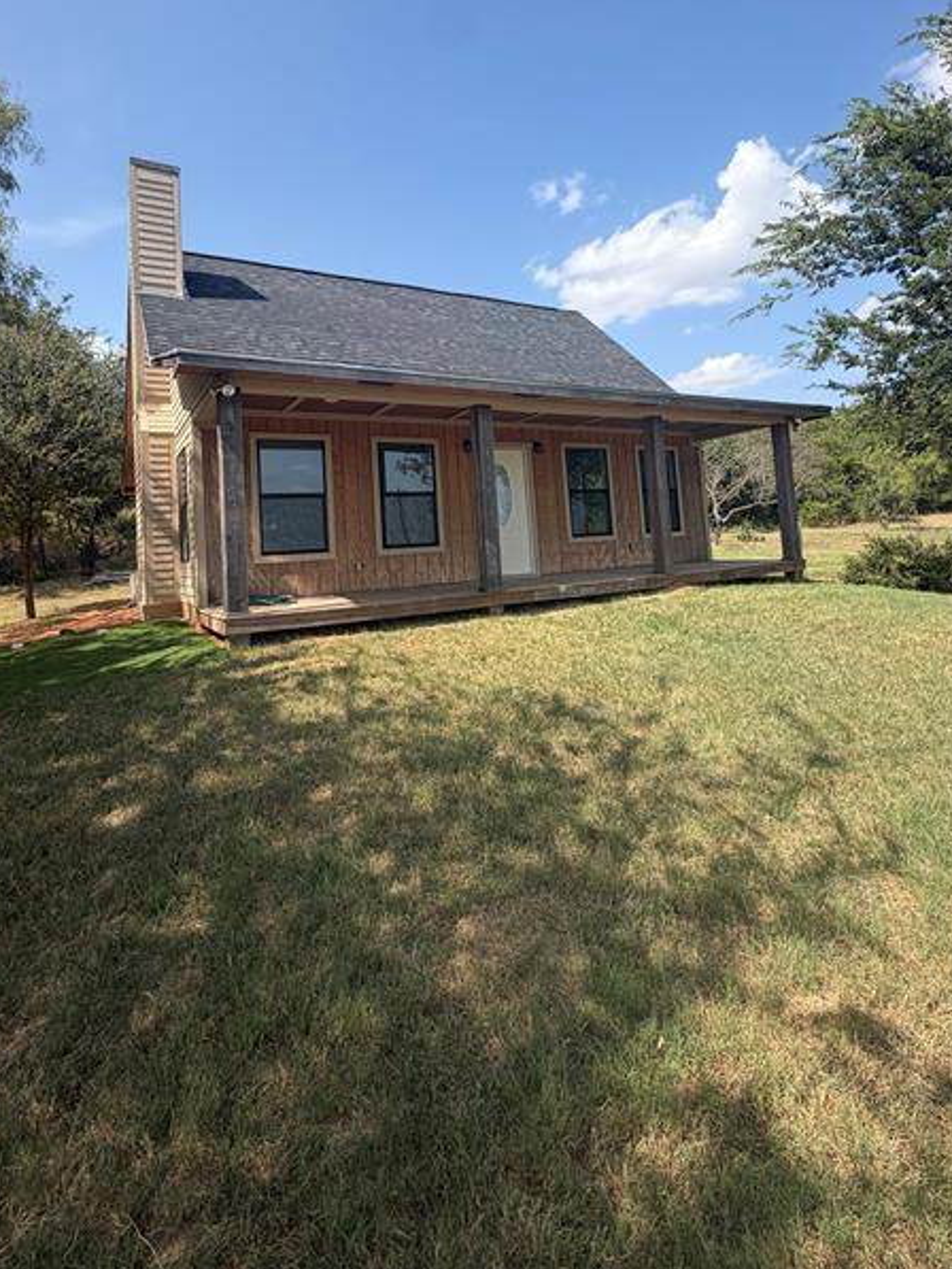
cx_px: 453
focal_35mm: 18
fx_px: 660
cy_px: 506
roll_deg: +4.7
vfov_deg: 86.6
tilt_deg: +4.3
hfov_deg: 71.6
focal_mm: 2.22
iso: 32
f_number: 2.2
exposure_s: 1/770
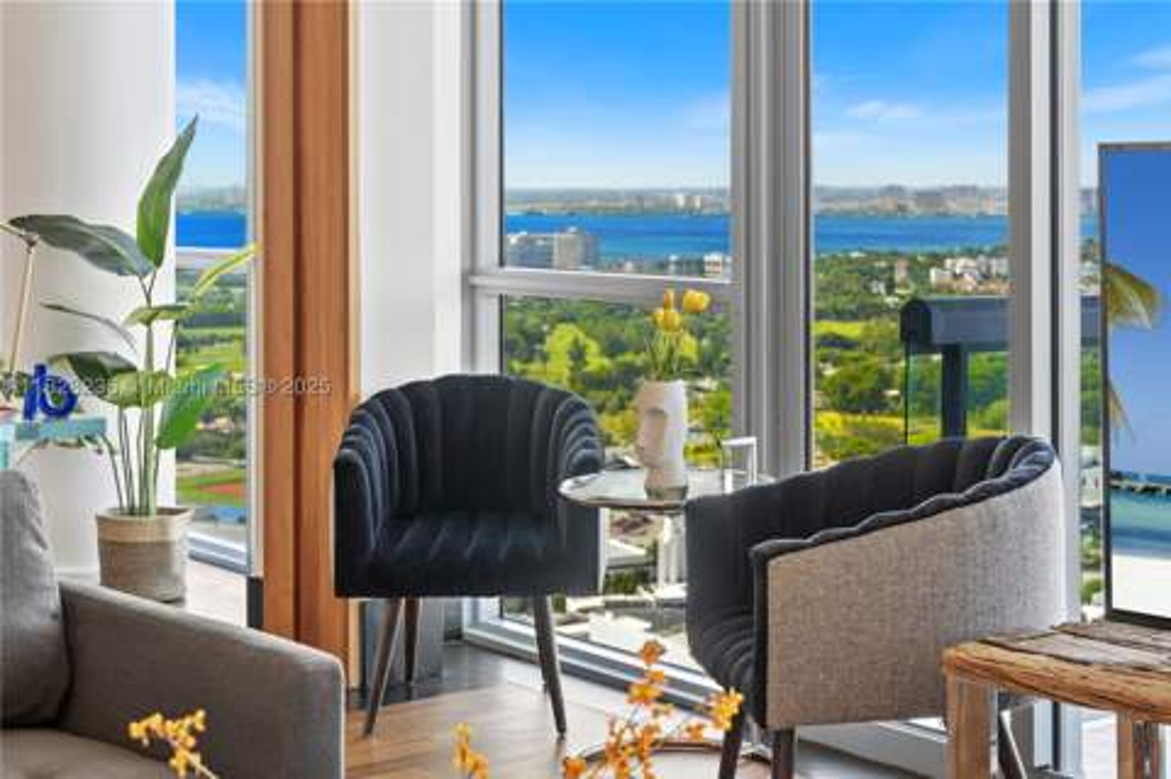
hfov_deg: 28.9
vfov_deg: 19.4
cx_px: 586
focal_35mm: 70
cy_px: 390
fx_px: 2275
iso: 320
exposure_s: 1/8
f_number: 8
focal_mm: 70
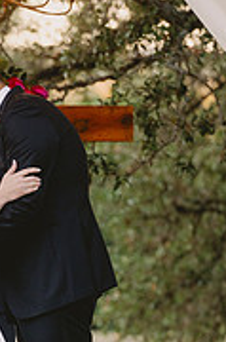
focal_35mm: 501
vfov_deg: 4.1
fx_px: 4745
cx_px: -35
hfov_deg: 2.7
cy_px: 274
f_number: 3.2
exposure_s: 1/500
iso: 1000
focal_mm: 200
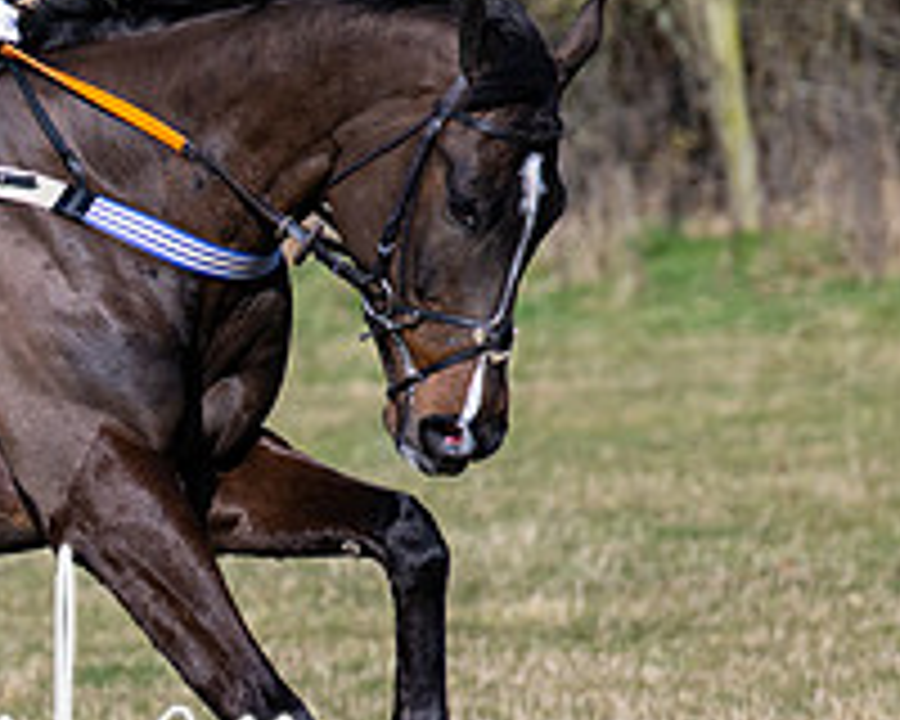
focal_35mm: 651
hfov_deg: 3.0
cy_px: 301
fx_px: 17340
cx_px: -385
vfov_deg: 2.4
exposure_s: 1/5000
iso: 200
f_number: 2.8
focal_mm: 120
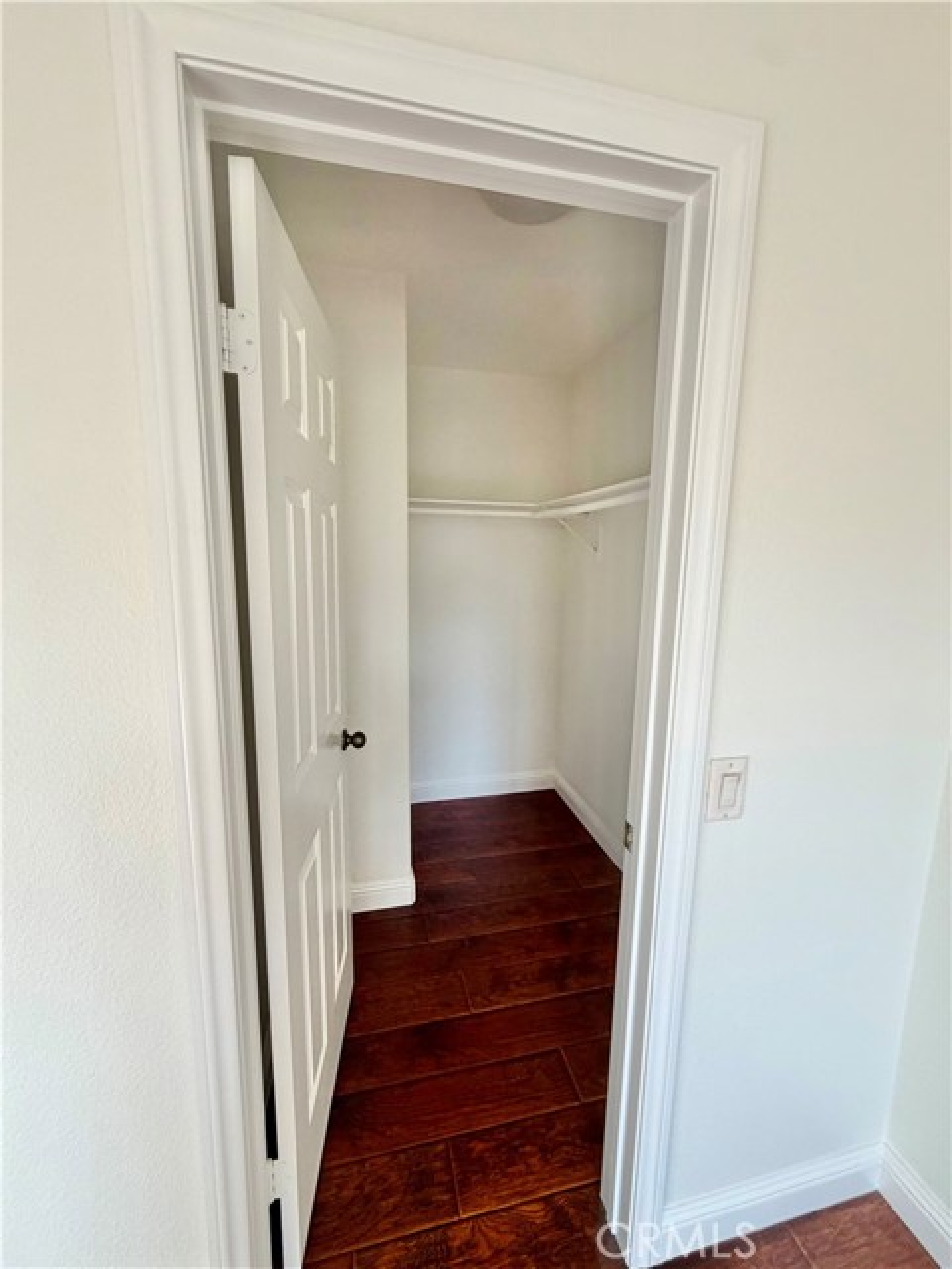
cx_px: 476
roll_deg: -1.7
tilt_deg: -9.9
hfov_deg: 85.7
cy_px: 634
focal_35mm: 14
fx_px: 513
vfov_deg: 102.1
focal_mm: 2.22
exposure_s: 1/121
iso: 125
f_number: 2.2
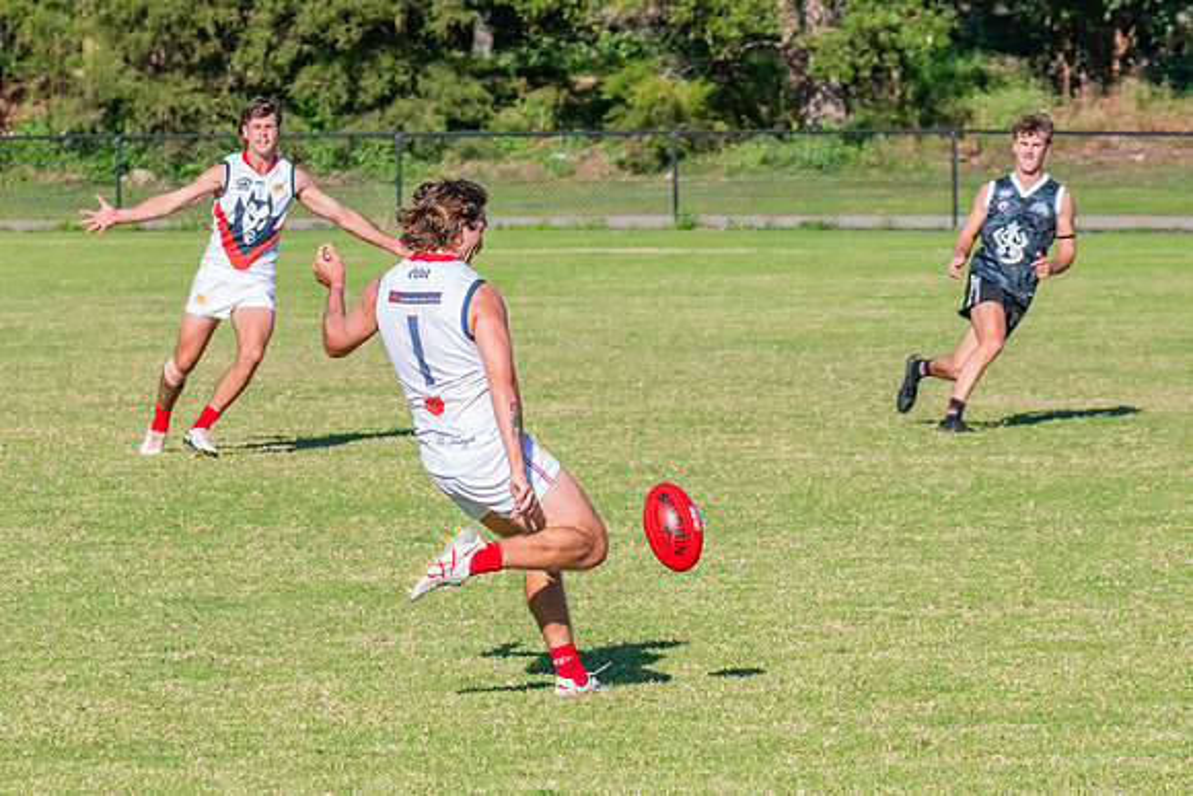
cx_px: 499
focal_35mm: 333
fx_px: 11029
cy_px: 468
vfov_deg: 4.1
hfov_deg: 6.2
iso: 1600
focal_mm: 240
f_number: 14
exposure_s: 1/1600
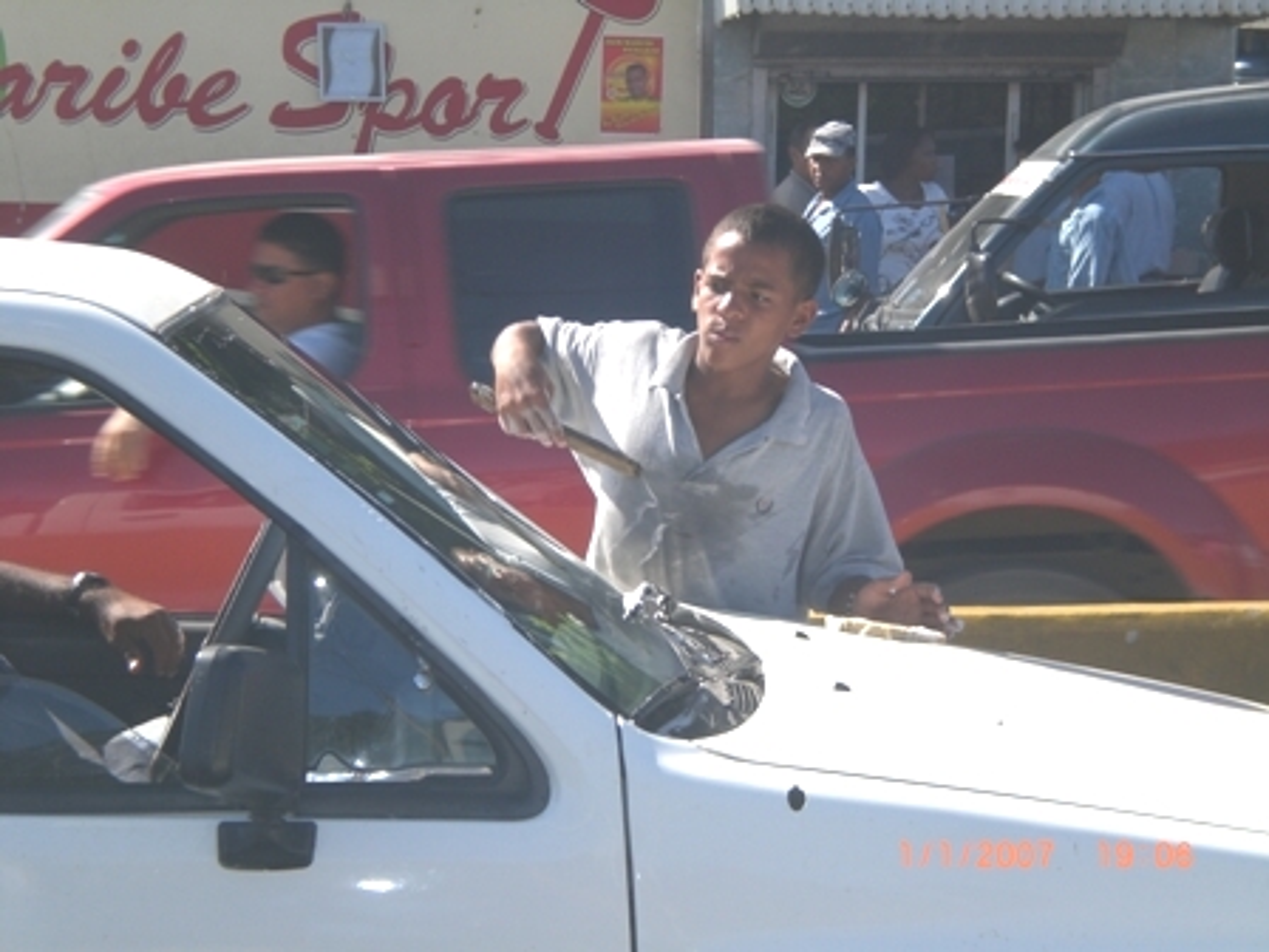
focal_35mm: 114
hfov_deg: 17.3
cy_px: 476
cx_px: 634
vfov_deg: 13.0
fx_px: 4179
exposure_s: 1/250
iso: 50
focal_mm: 18.9
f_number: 5.9
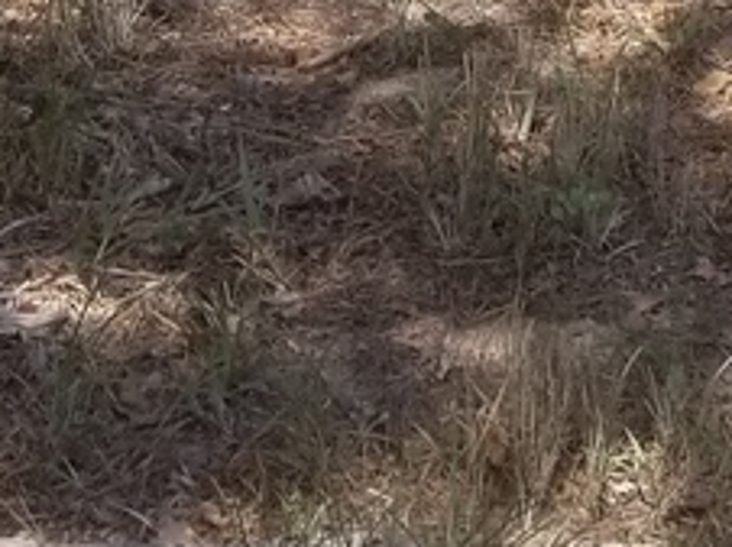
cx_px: 891
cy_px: -906
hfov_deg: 11.7
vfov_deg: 8.0
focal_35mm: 166
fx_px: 3507
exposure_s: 1/1432
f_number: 1.7
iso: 50
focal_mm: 4.25
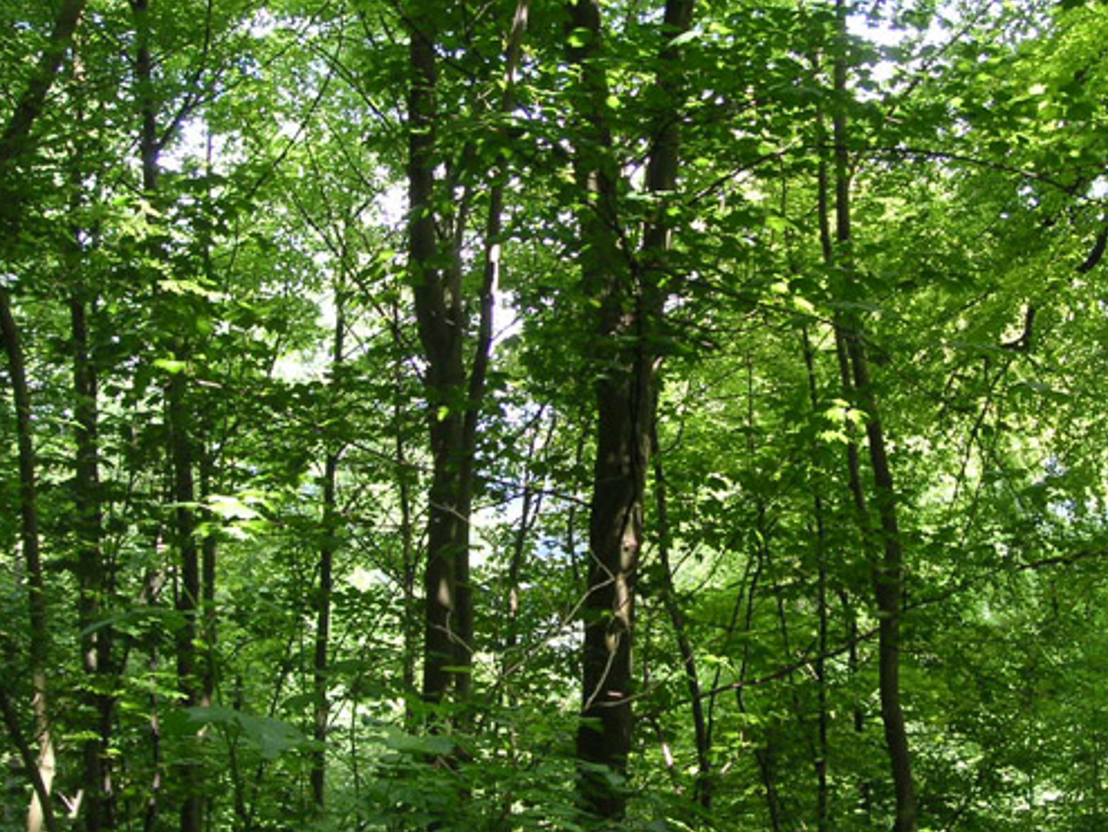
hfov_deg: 38.1
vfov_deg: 29.1
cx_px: 644
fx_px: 1601
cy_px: 426
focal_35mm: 50
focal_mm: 6
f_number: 2.8
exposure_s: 1/45
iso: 50
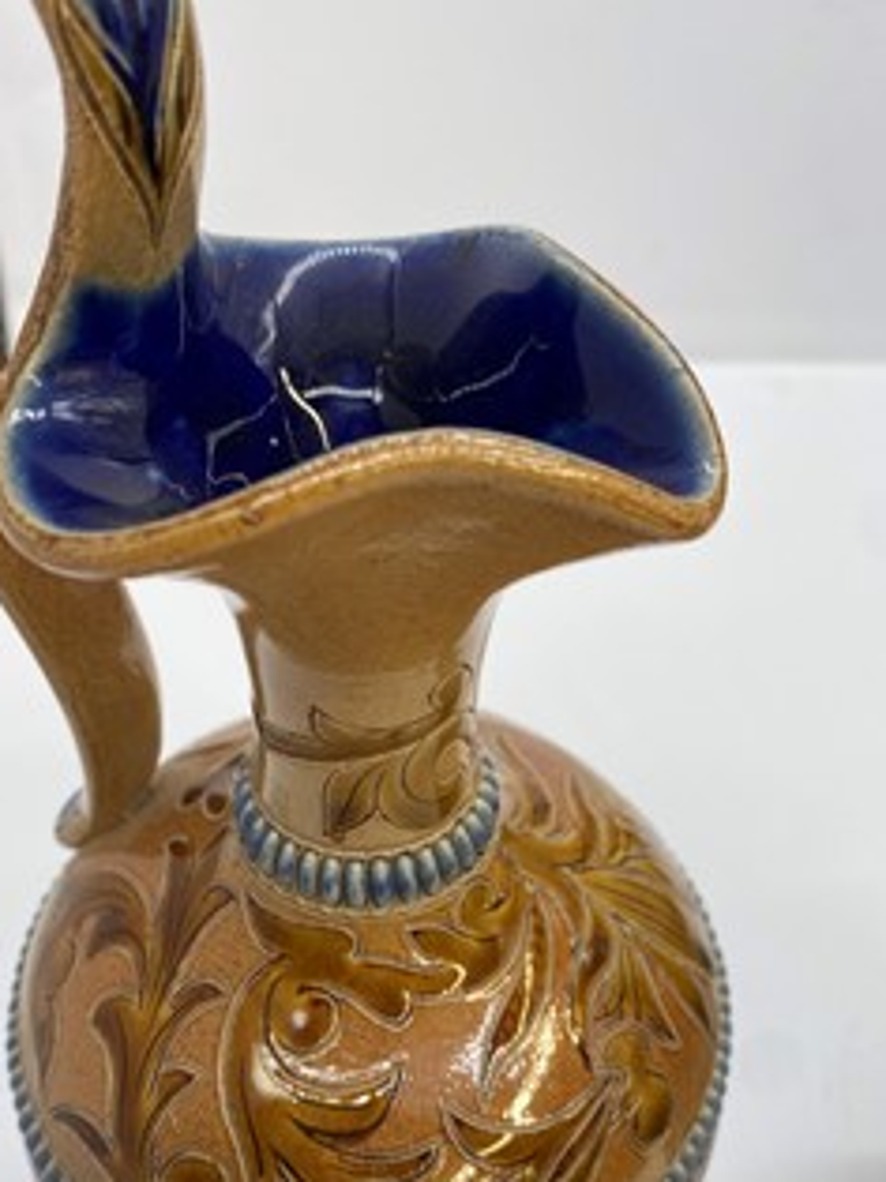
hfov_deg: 42.8
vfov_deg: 55.1
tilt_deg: -43.6
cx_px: 375
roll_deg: +1.3
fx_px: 1127
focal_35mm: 33
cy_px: 683
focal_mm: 4.25
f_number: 1.8
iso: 32
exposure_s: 1/274
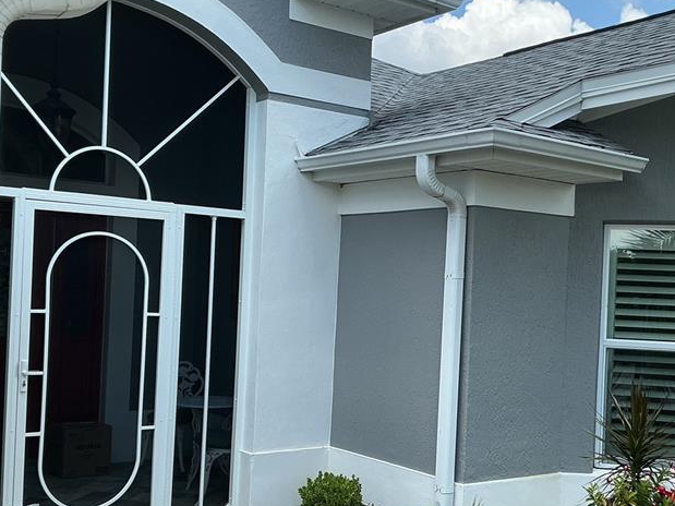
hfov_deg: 39.5
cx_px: 402
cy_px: 291
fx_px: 936
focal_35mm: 48
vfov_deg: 30.2
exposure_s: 1/709
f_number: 1.8
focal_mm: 3
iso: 25
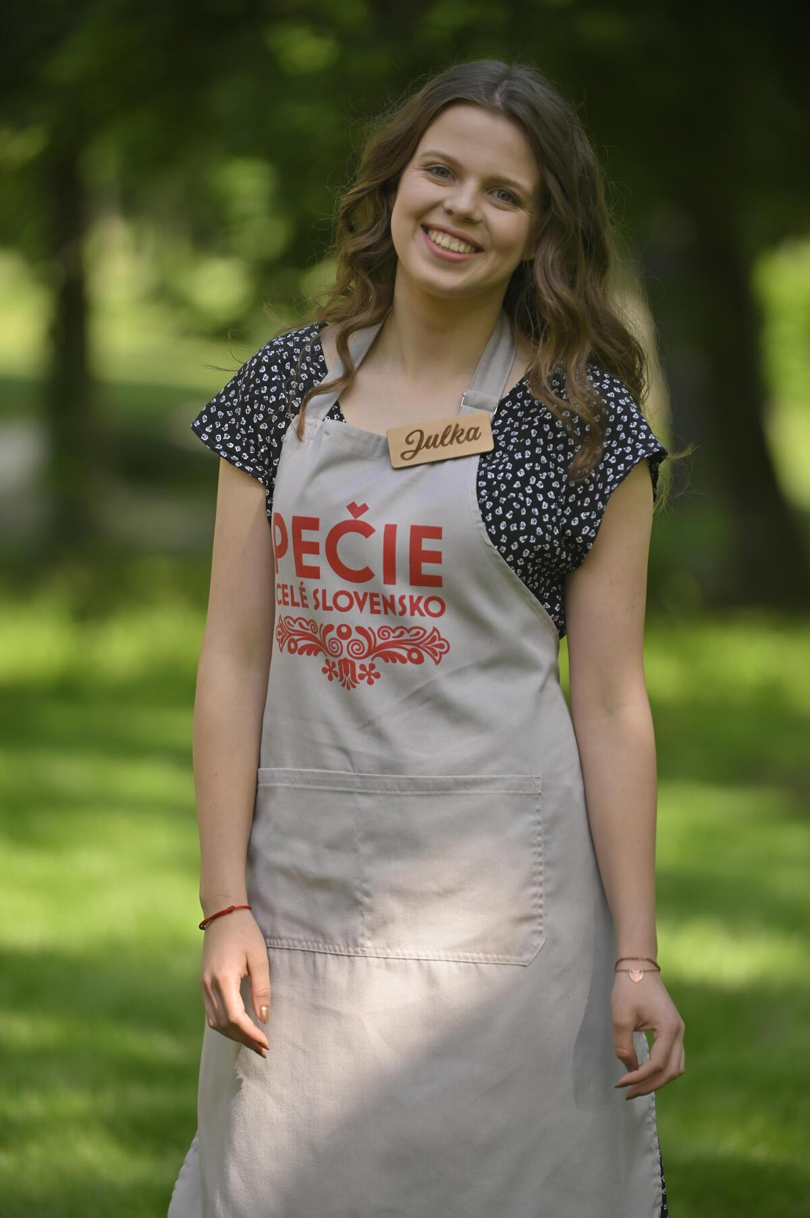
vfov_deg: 12.1
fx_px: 5746
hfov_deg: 8.1
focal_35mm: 170
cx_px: 405
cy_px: 609
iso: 200
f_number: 4
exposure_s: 1/800
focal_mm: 170
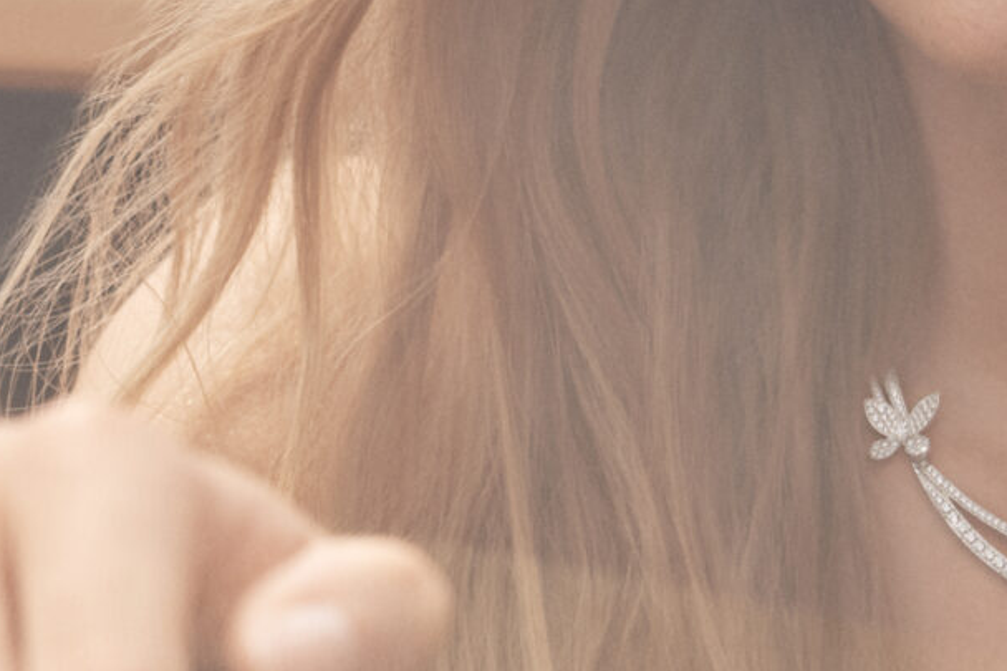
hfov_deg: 9.3
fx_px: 6180
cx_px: 348
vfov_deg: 6.2
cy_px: 222
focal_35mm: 221
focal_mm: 70
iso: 200
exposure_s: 1/500
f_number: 8
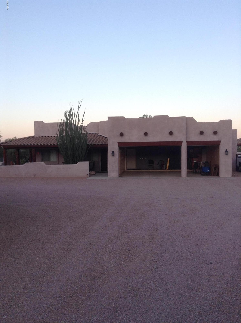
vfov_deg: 55.4
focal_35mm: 33
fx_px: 307
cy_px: 162
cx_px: 120
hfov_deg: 42.8
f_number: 2.4
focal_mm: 3.3
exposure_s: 1/108
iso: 25
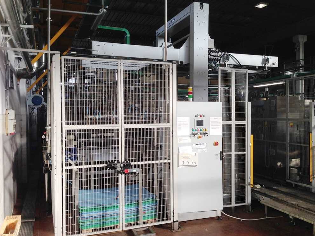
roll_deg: -0.6
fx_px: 309
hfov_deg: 54.0
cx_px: 158
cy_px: 117
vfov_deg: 41.8
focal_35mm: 34
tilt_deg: -1.5
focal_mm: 4.12
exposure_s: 1/173
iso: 50
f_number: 2.4
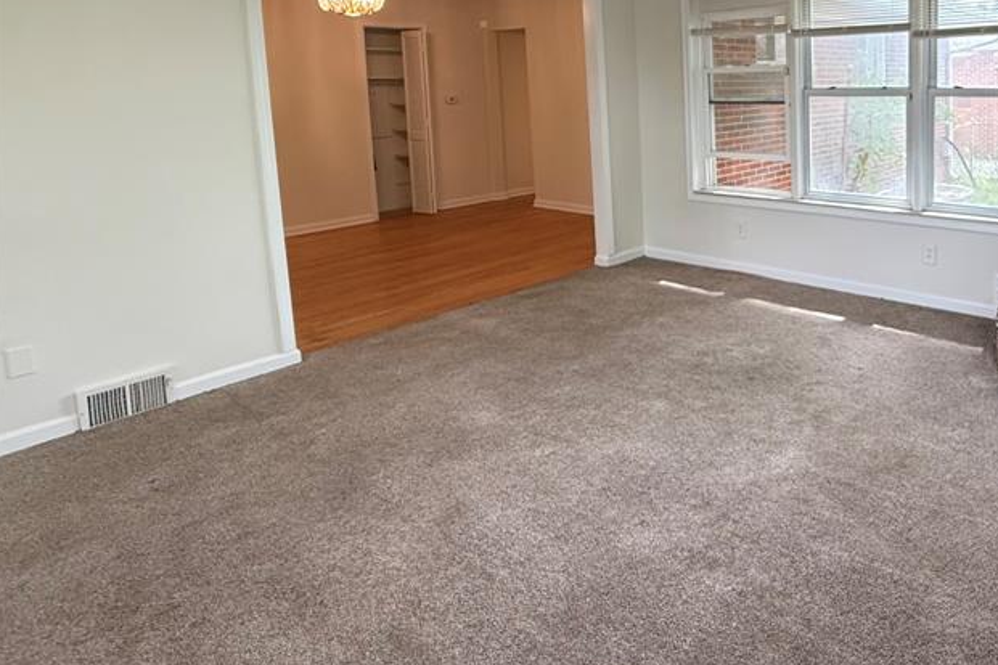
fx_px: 665
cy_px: 141
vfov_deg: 50.2
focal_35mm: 24
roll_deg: +0.5
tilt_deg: -4.4
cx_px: 816
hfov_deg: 66.1
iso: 320
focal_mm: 2.22
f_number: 2.2
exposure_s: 1/120
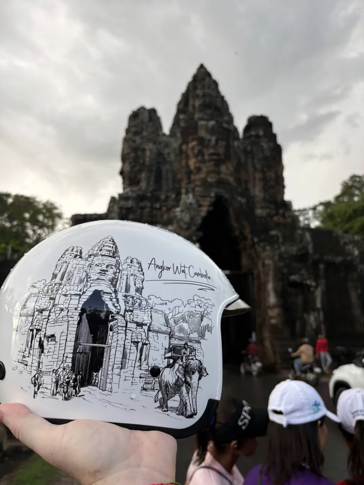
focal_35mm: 26
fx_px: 365
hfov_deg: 53.1
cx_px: 182
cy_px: 242
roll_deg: -0.1
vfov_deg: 67.3
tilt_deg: +18.3
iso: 50
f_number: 1.6
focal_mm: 5.96
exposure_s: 1/453
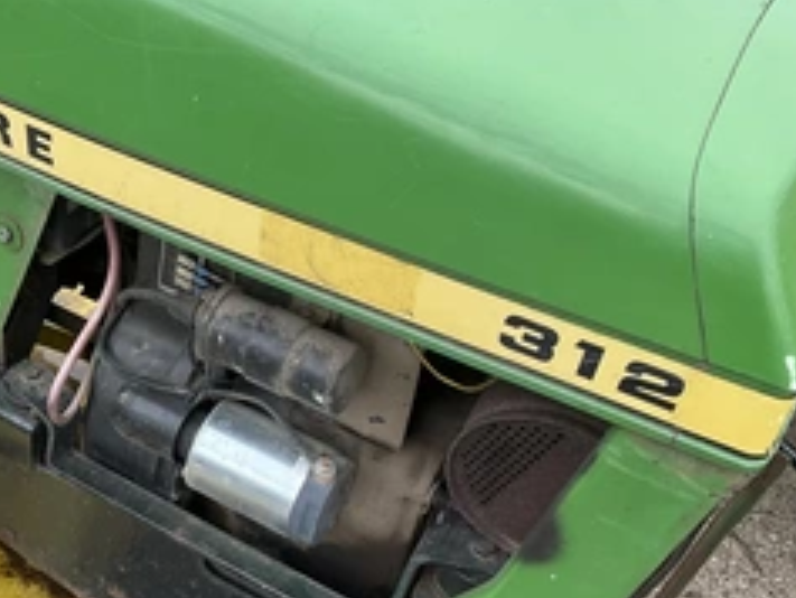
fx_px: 1127
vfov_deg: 29.6
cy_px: 363
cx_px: 175
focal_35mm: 49
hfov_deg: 37.7
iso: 40
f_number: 1.8
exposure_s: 1/122
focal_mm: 3
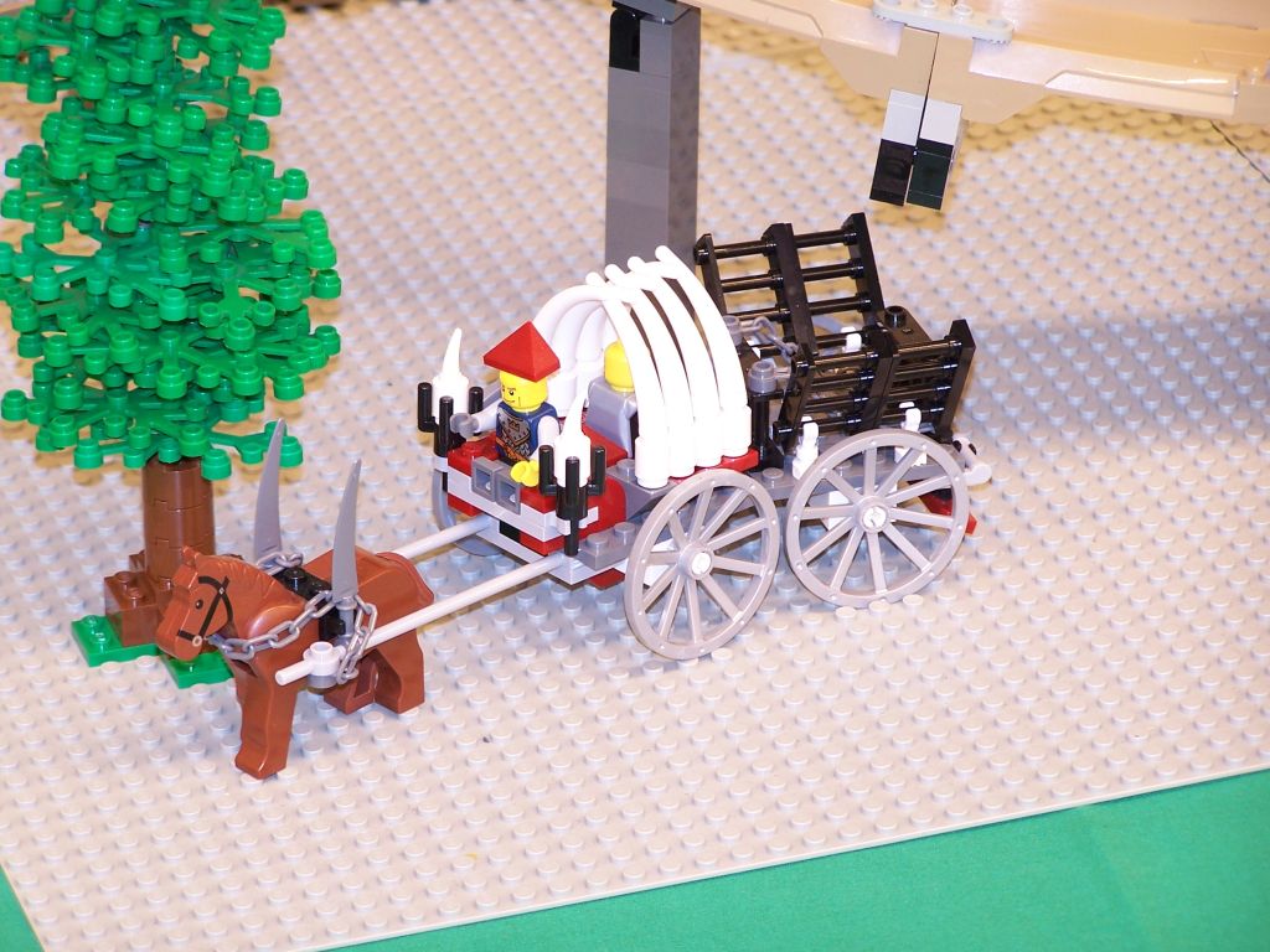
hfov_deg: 11.7
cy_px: 476
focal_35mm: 169
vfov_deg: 8.8
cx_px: 635
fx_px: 6200
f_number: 3.2
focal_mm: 28
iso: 80
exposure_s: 1/3
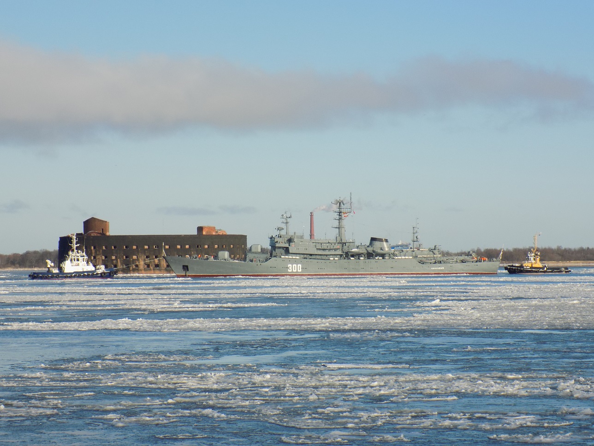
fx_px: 2265
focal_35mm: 132
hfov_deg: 14.9
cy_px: 223
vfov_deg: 11.2
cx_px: 297
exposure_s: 1/500
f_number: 5
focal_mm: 23.4
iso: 80
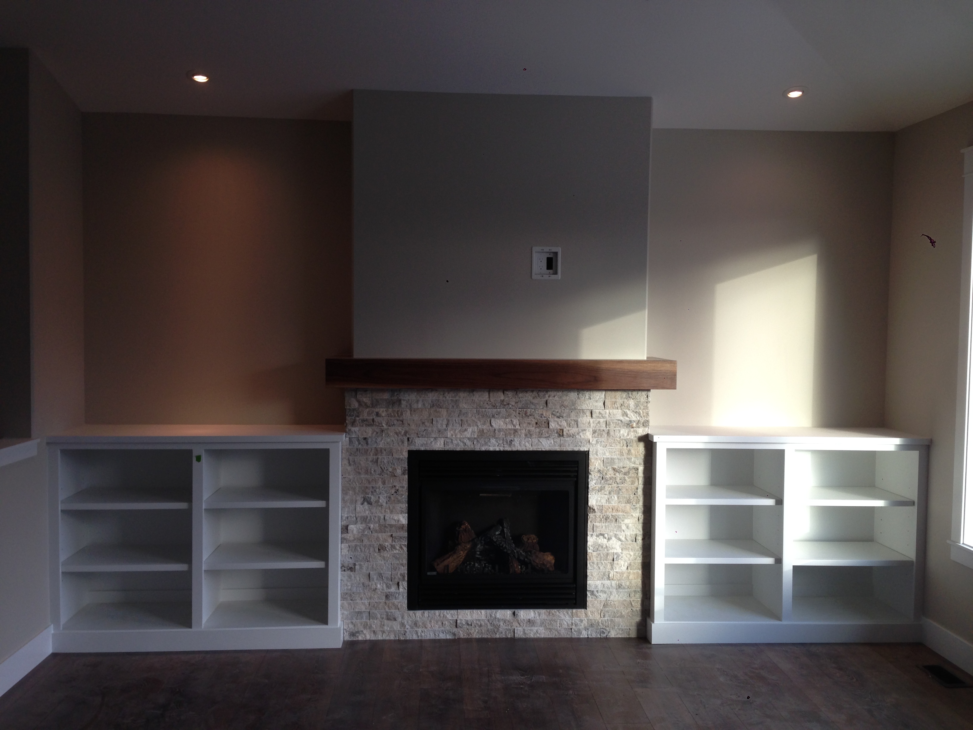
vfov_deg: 42.9
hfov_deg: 55.4
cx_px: 486
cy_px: 365
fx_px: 928
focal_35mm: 33
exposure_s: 1/60
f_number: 2.4
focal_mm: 4.12
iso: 50
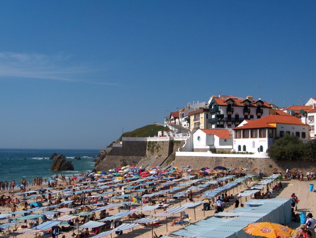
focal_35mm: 44
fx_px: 402
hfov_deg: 42.9
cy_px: 119
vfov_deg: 33.0
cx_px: 158
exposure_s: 1/1149
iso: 50
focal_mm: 9
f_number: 5
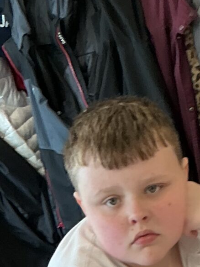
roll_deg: +27.5
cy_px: 529
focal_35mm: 127
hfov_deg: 11.6
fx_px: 979
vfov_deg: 13.4
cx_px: 183
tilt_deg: -39.6
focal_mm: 3
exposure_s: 1/60
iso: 40
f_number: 1.8
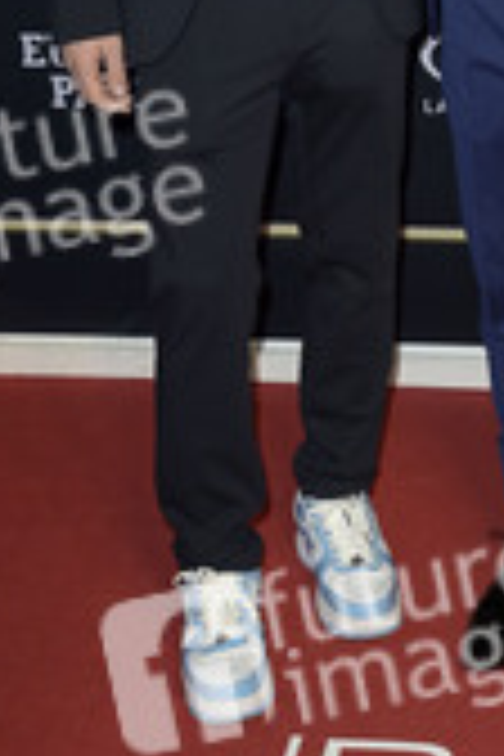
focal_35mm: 119
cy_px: -27
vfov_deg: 16.8
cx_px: 464
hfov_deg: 11.4
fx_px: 2499
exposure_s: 1/250
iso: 800
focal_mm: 50
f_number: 6.3
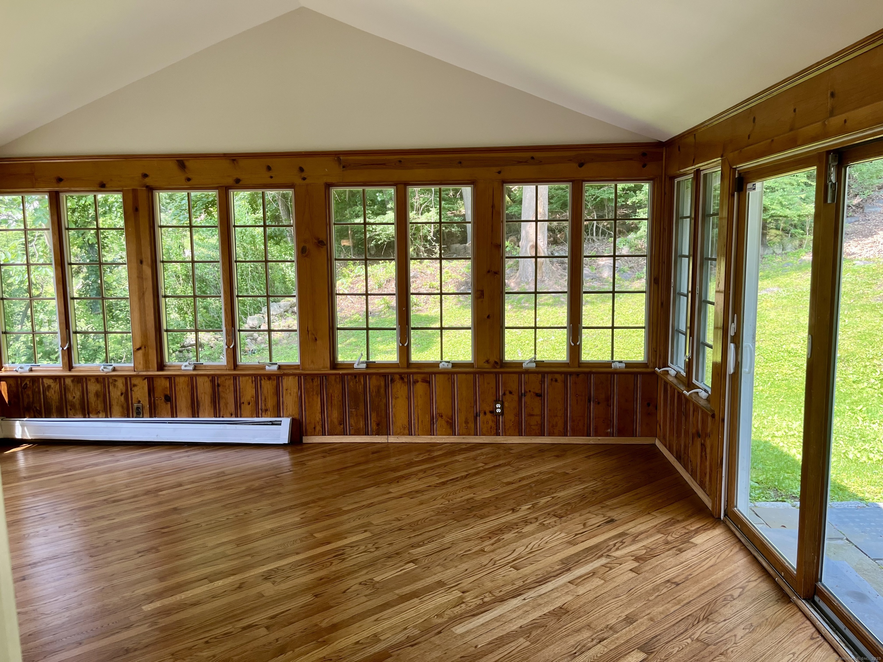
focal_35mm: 26
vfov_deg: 53.1
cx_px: 442
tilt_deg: -7.1
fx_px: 663
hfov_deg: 67.3
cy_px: 331
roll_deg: +0.6
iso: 64
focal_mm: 5.1
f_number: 1.6
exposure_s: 1/122
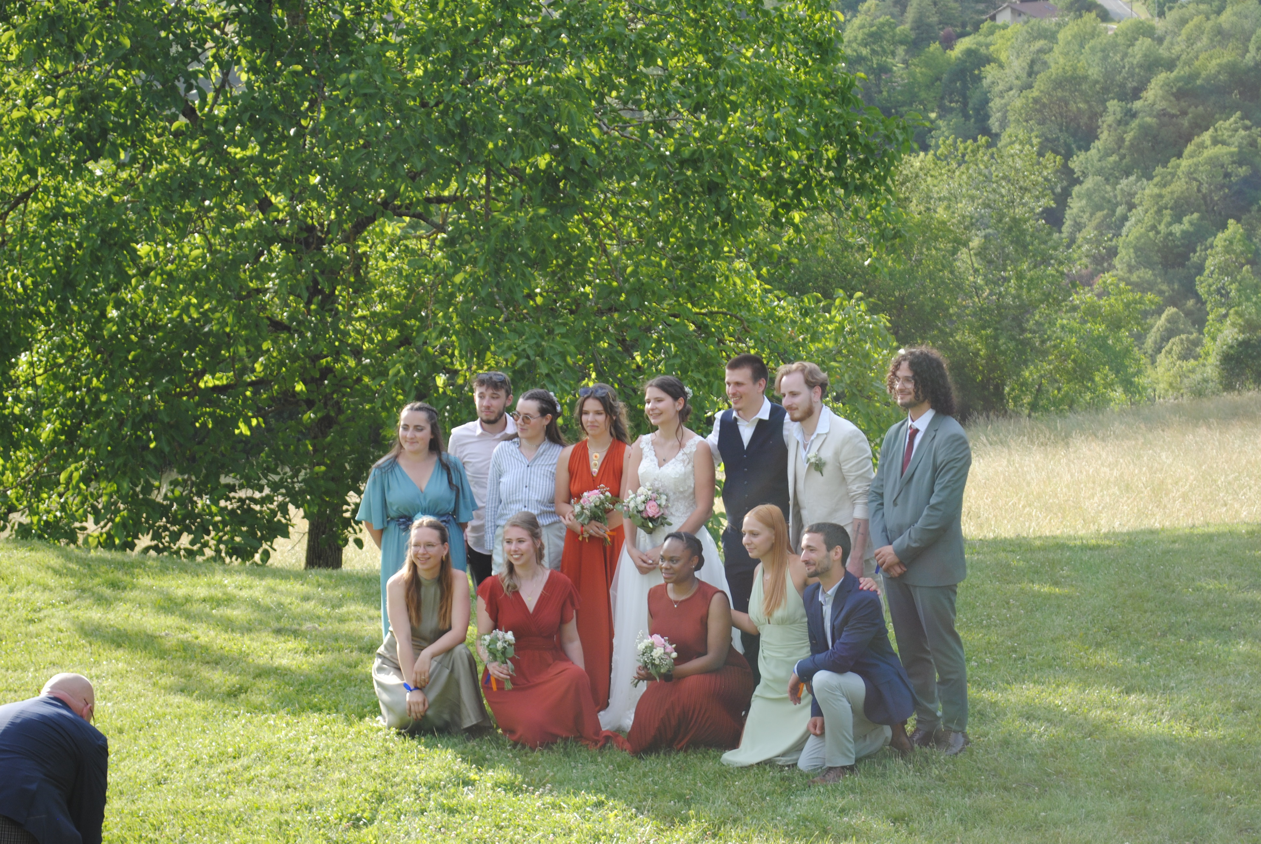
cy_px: 422
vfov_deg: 16.6
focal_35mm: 82
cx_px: 630
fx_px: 2893
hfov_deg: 24.6
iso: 140
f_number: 5.6
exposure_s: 1/125
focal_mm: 55
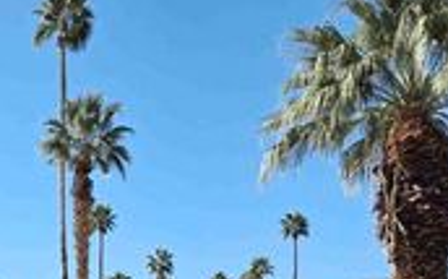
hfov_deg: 26.3
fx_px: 866
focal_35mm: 71
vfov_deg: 16.6
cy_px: 421
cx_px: -68
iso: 80
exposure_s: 1/5699
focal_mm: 5.4
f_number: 1.8
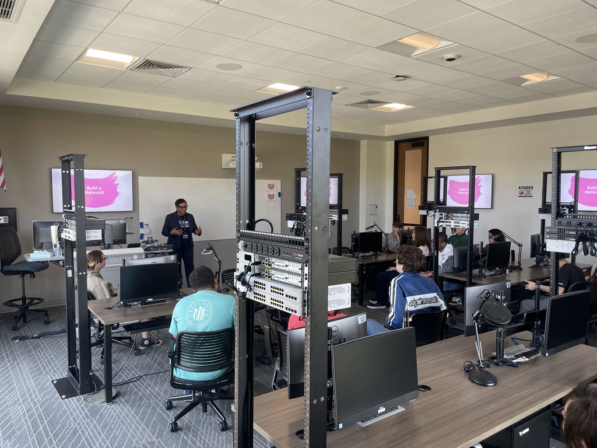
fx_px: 448
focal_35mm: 26
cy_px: 224
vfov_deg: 53.1
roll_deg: +0.8
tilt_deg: -5.7
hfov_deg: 67.3
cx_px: 298
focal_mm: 4.2
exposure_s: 1/60
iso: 64
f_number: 1.6
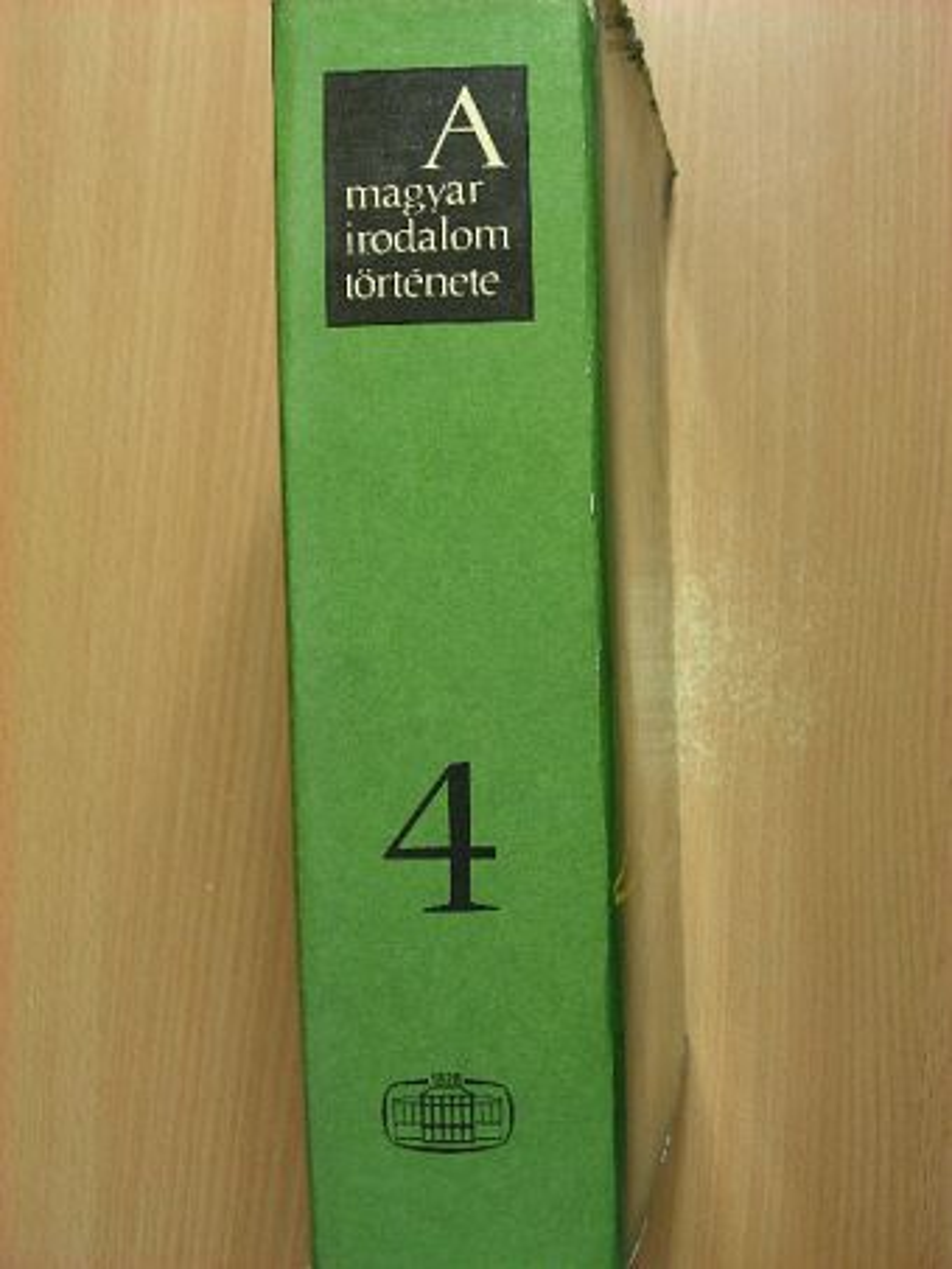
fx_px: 1613
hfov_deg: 32.9
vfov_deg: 42.9
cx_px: 476
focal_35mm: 44
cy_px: 634
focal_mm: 7.4
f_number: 3.5
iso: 95
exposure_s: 1/30
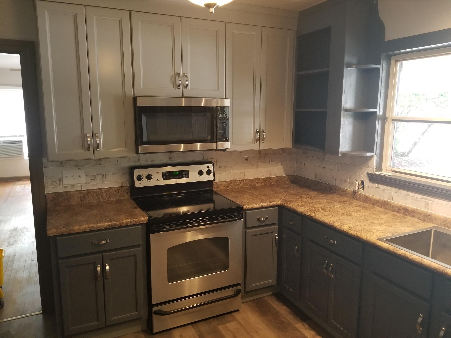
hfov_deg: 67.3
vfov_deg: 53.1
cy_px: 169
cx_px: 226
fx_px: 339
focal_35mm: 26
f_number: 1.7
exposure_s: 1/30
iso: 200
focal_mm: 4.25
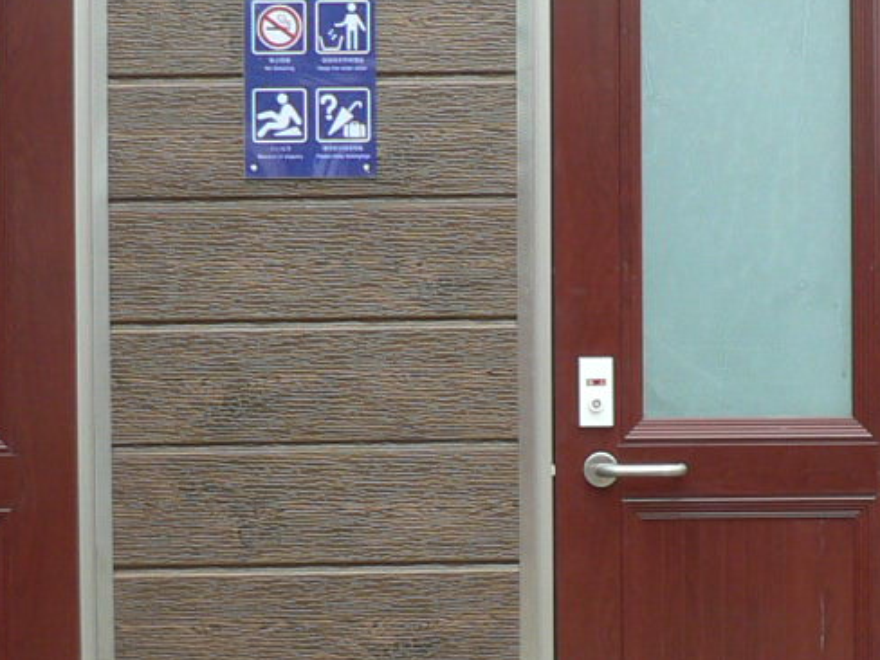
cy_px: 382
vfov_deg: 12.6
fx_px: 3000
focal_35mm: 118
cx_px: 786
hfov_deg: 16.5
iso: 80
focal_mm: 6
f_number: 2.8
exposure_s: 1/80
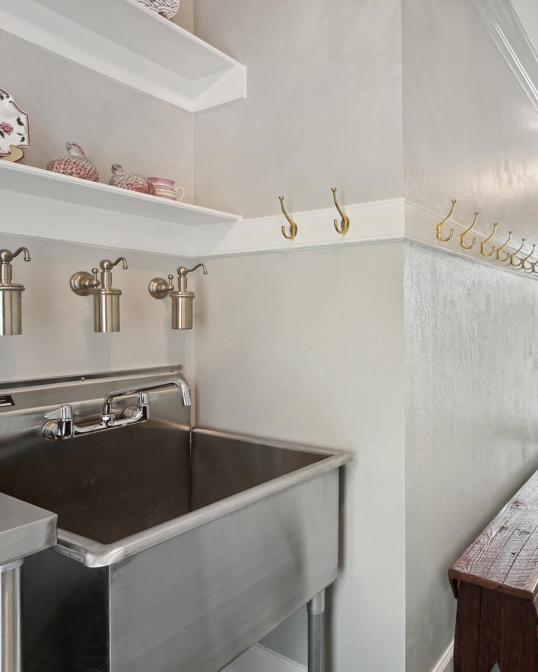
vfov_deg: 73.2
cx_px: 409
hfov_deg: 58.0
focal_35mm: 23
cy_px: 343
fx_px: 452
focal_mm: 15.5
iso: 200
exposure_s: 1/13
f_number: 8
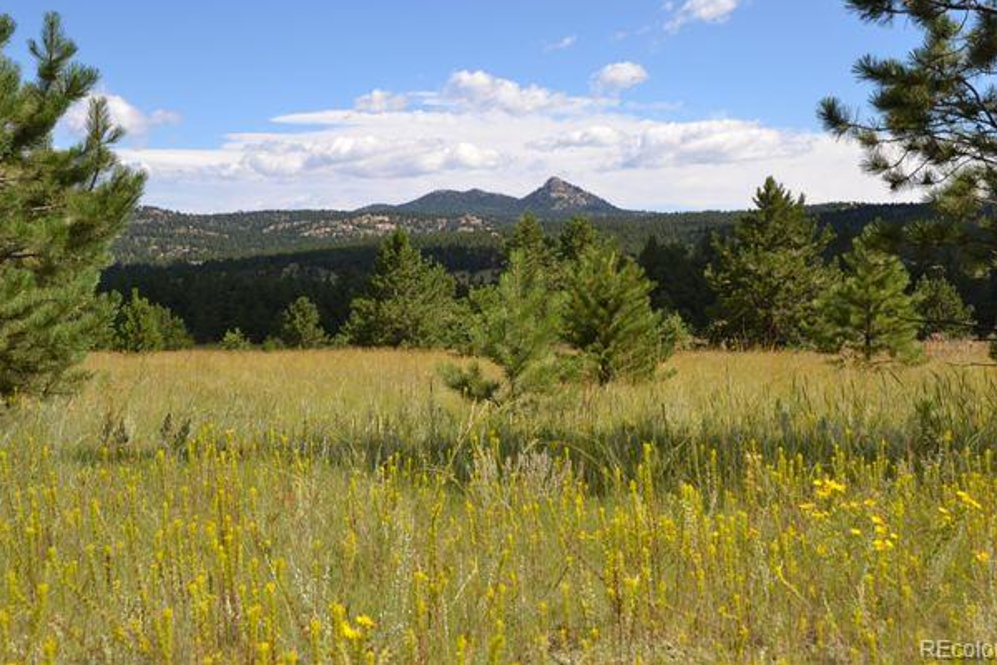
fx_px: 1329
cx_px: 520
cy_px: 312
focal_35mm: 48
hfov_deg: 41.1
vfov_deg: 28.1
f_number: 8
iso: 100
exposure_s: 1/250
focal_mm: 30
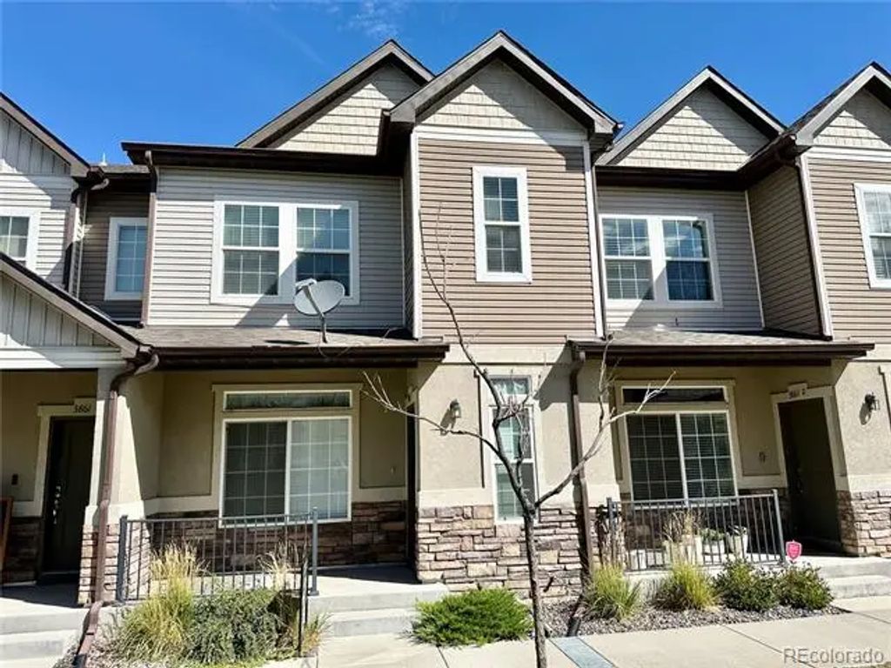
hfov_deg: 71.6
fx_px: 618
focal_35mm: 24
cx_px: 446
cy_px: 334
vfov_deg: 56.8
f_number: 1.78
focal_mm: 6.86
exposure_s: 1/5263
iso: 80
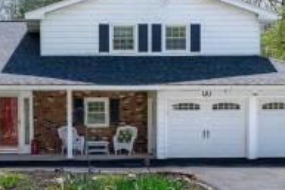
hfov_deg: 34.7
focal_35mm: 56
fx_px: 444
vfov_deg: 24.2
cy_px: 94
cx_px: 66
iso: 250
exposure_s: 1/1600
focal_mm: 24
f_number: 8
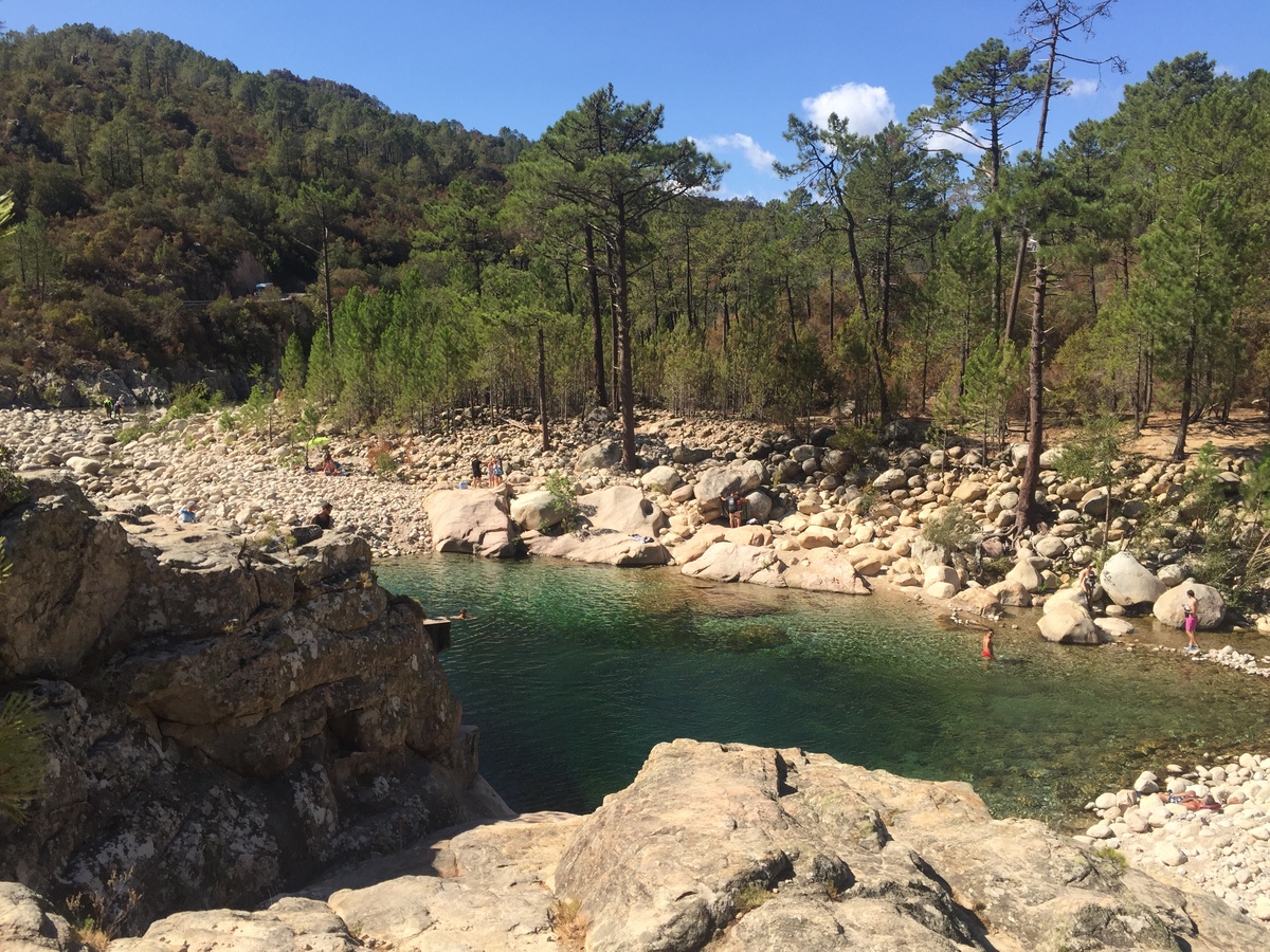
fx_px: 1064
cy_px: 476
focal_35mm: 29
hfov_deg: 61.7
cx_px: 635
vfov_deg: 48.2
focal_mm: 4.15
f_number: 2.2
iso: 32
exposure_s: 1/1582
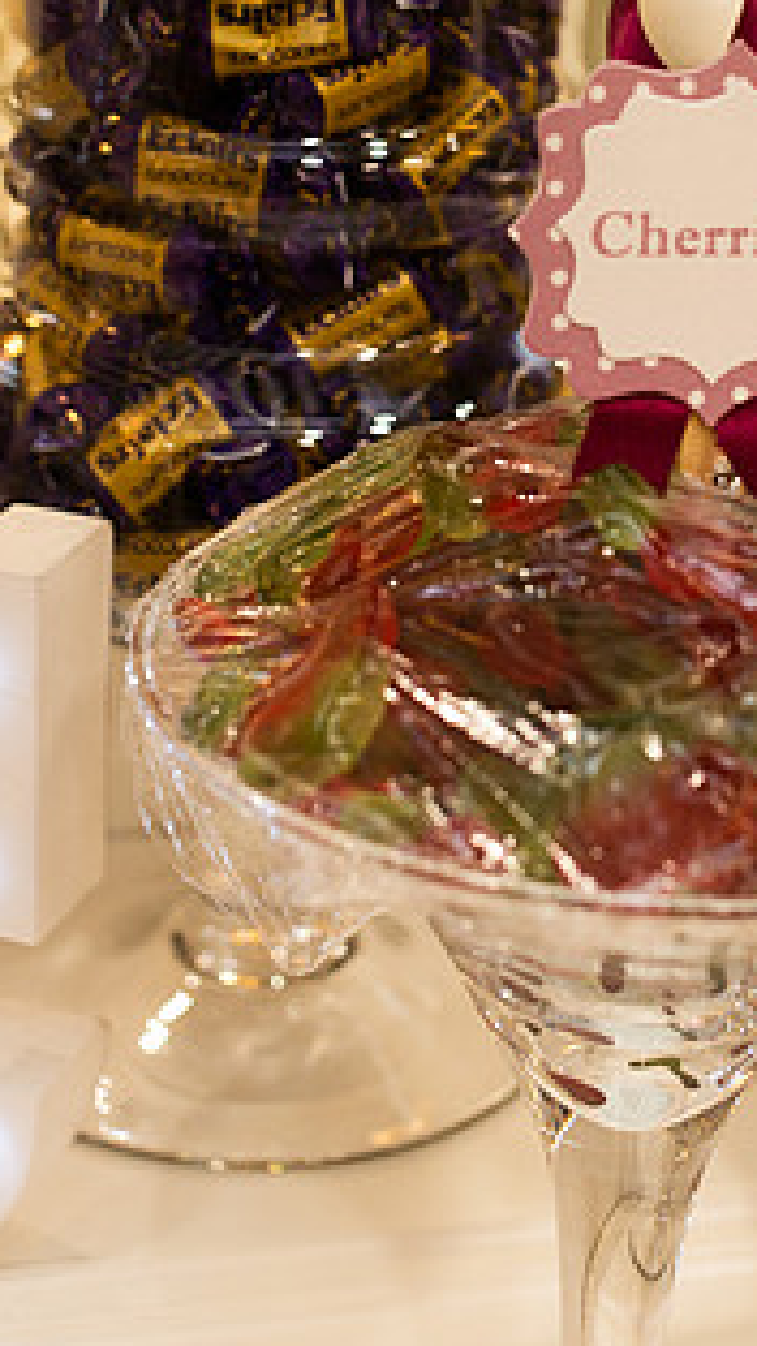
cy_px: 212
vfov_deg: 22.1
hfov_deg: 12.7
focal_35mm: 95
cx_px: 571
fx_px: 3391
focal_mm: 35
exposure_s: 1/100
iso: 320
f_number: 4
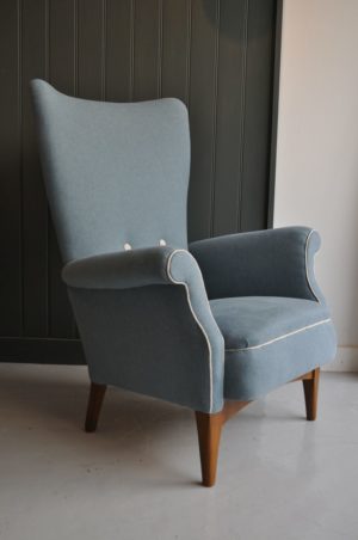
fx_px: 673
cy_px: 270
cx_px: 179
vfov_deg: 43.7
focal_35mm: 45
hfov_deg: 29.8
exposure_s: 1/100
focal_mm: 30
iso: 400
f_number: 4.8
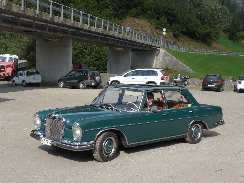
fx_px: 367
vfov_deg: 28.0
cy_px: 92
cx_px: 122
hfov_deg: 36.8
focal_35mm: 52
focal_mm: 10.7
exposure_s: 1/1000
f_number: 3.3
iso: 80
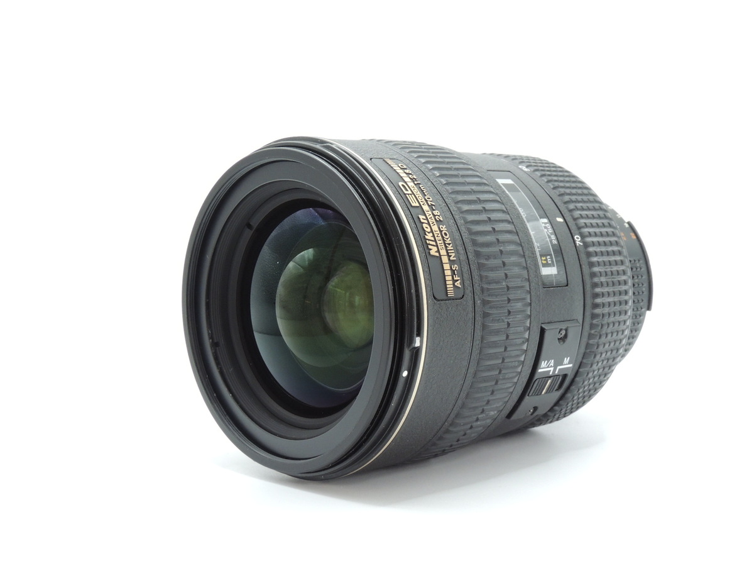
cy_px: 283
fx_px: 1198
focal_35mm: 55
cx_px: 377
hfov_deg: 34.9
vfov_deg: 26.6
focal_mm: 9.8
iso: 400
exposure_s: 1/15
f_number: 5.2
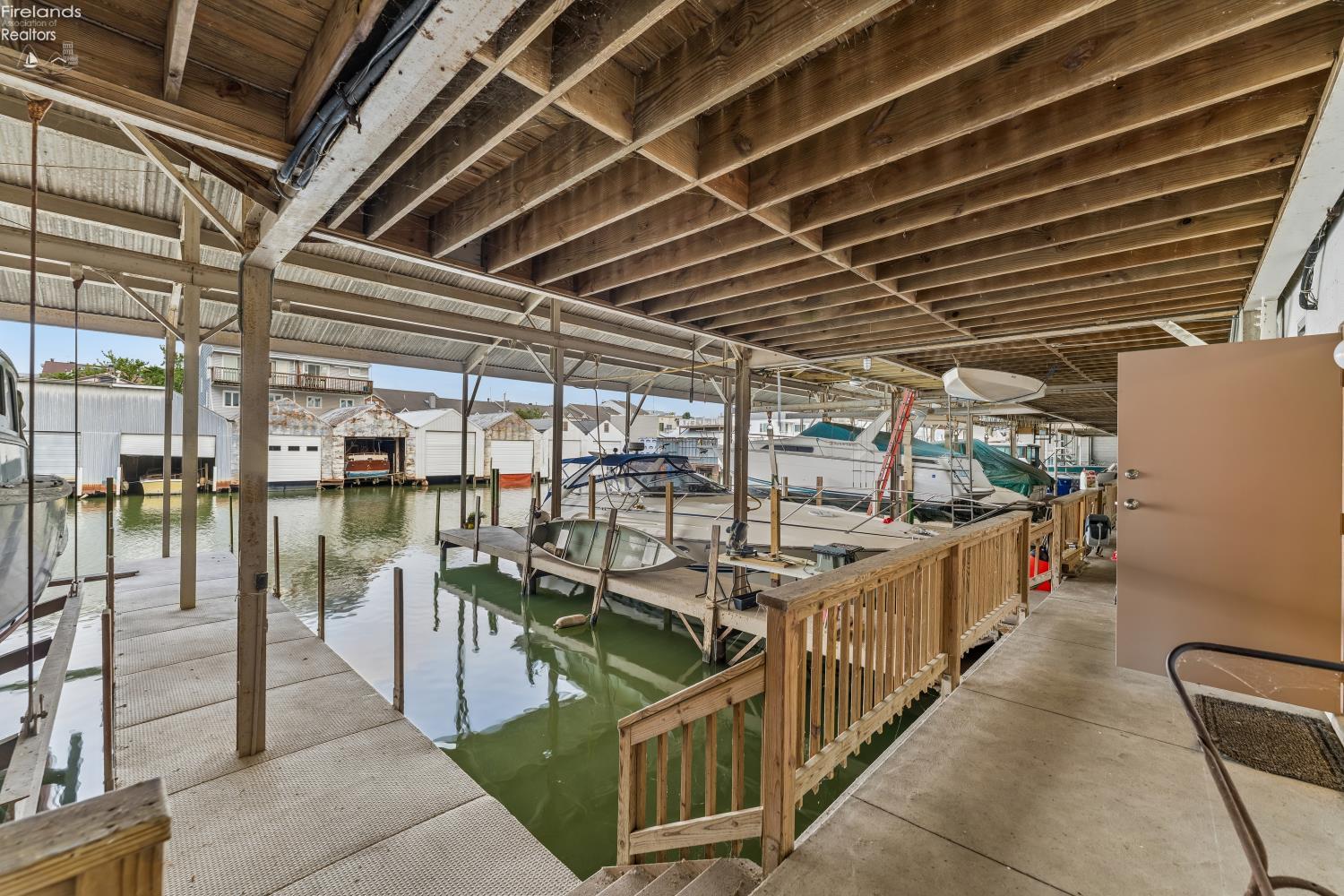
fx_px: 523
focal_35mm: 14
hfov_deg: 104.3
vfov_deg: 81.2
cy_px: 448
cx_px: 672
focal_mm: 14
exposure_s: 1/60
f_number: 5.6
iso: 200
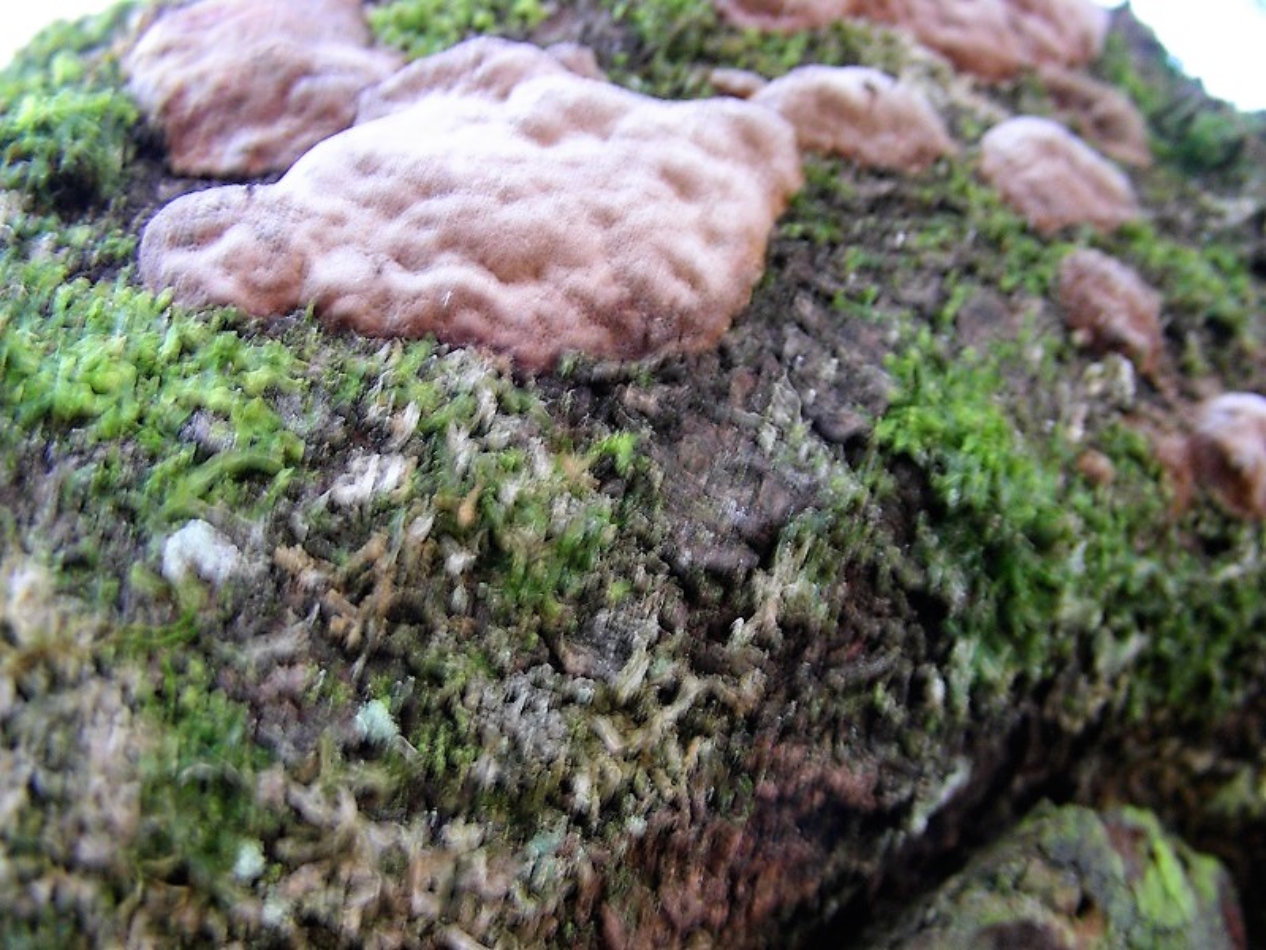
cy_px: 475
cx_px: 633
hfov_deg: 49.0
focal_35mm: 38
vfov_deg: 37.7
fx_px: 1390
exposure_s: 1/9.9
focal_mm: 6.3
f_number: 3.5
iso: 50
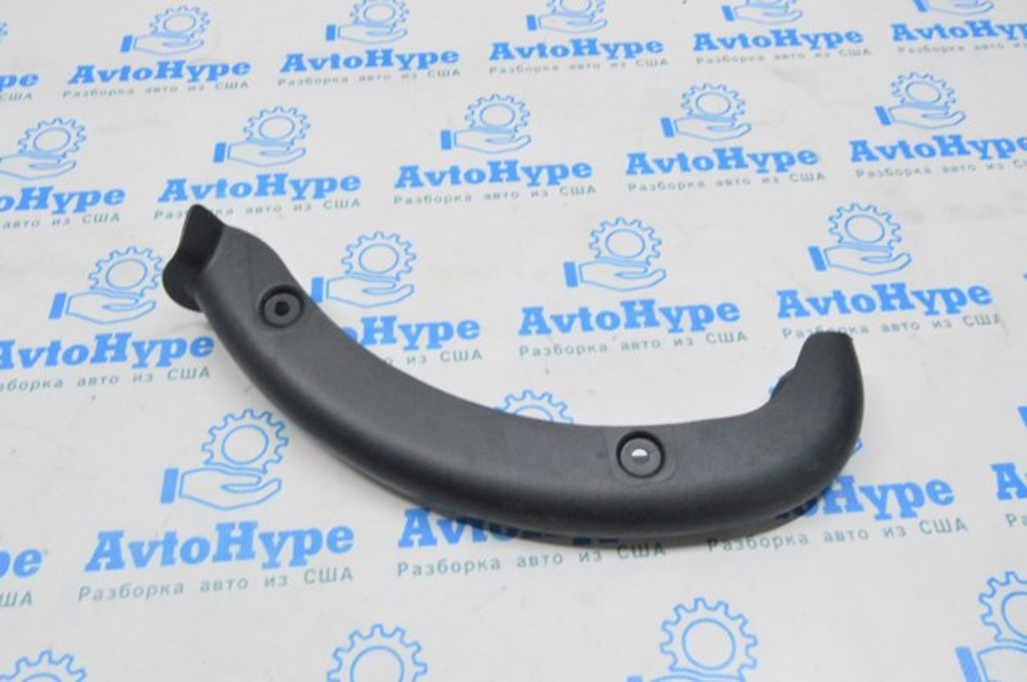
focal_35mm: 33
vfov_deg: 39.9
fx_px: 940
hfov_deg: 57.3
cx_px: 514
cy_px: 341
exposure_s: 1/20
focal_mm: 22
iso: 6400
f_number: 20
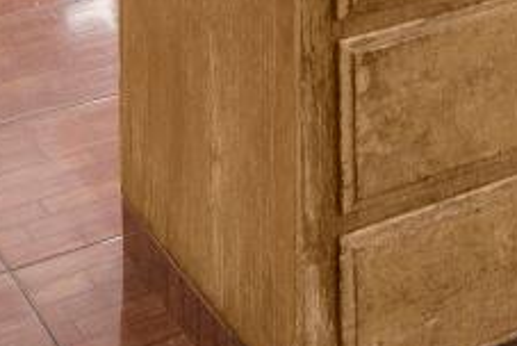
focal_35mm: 99
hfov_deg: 17.9
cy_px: -631
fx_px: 1424
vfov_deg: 10.6
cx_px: 818
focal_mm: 10
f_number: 8
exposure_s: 1/30
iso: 320
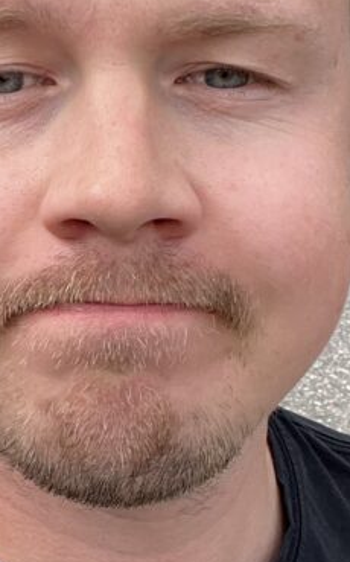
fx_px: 1055
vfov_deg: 29.8
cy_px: 321
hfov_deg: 18.4
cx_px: 12
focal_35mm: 69
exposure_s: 1/256
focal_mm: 2.71
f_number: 2.2
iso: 32
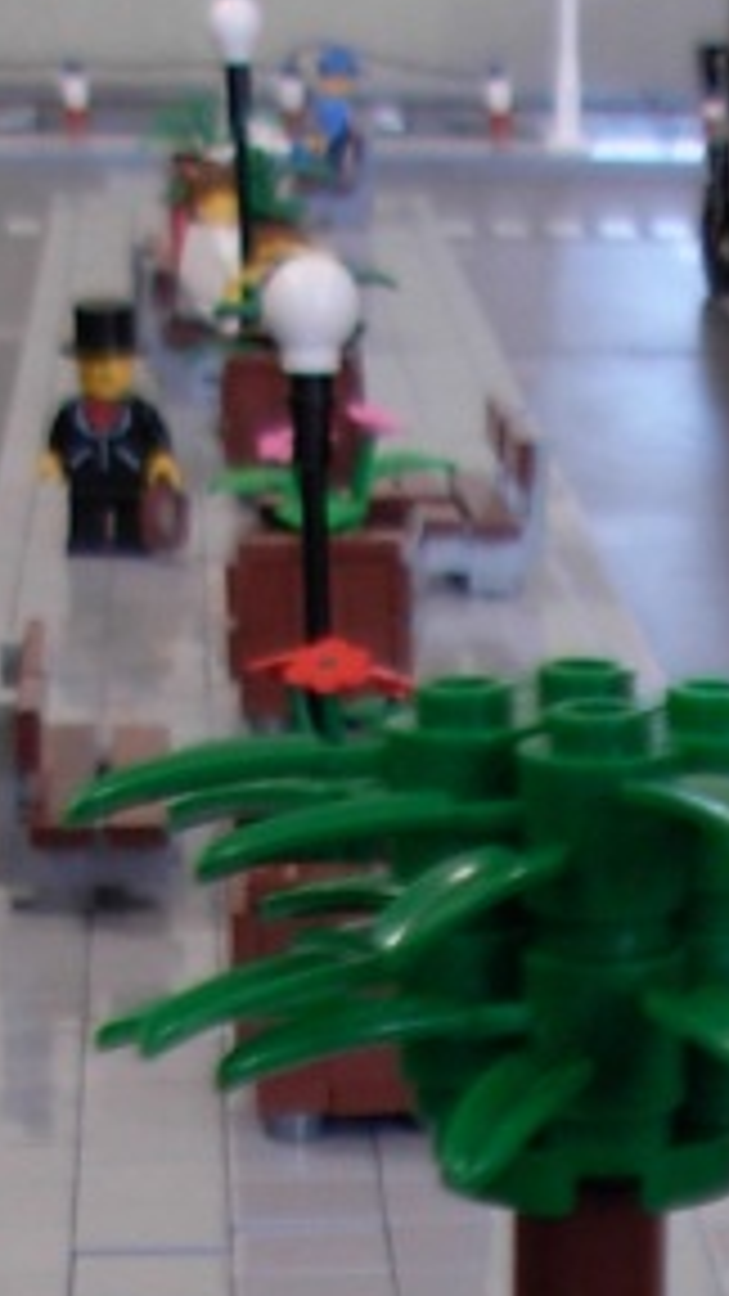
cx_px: 850
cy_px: 2241
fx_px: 5052
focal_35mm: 147
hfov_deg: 8.2
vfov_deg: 13.3
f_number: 2.9
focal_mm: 6.3
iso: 79
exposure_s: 1/8.9
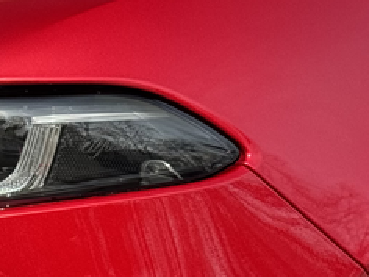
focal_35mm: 191
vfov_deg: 7.7
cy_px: 380
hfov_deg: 9.8
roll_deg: -0.4
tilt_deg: -5.6
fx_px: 2036
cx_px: -310
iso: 64
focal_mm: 6.76
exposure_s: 1/651
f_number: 1.78
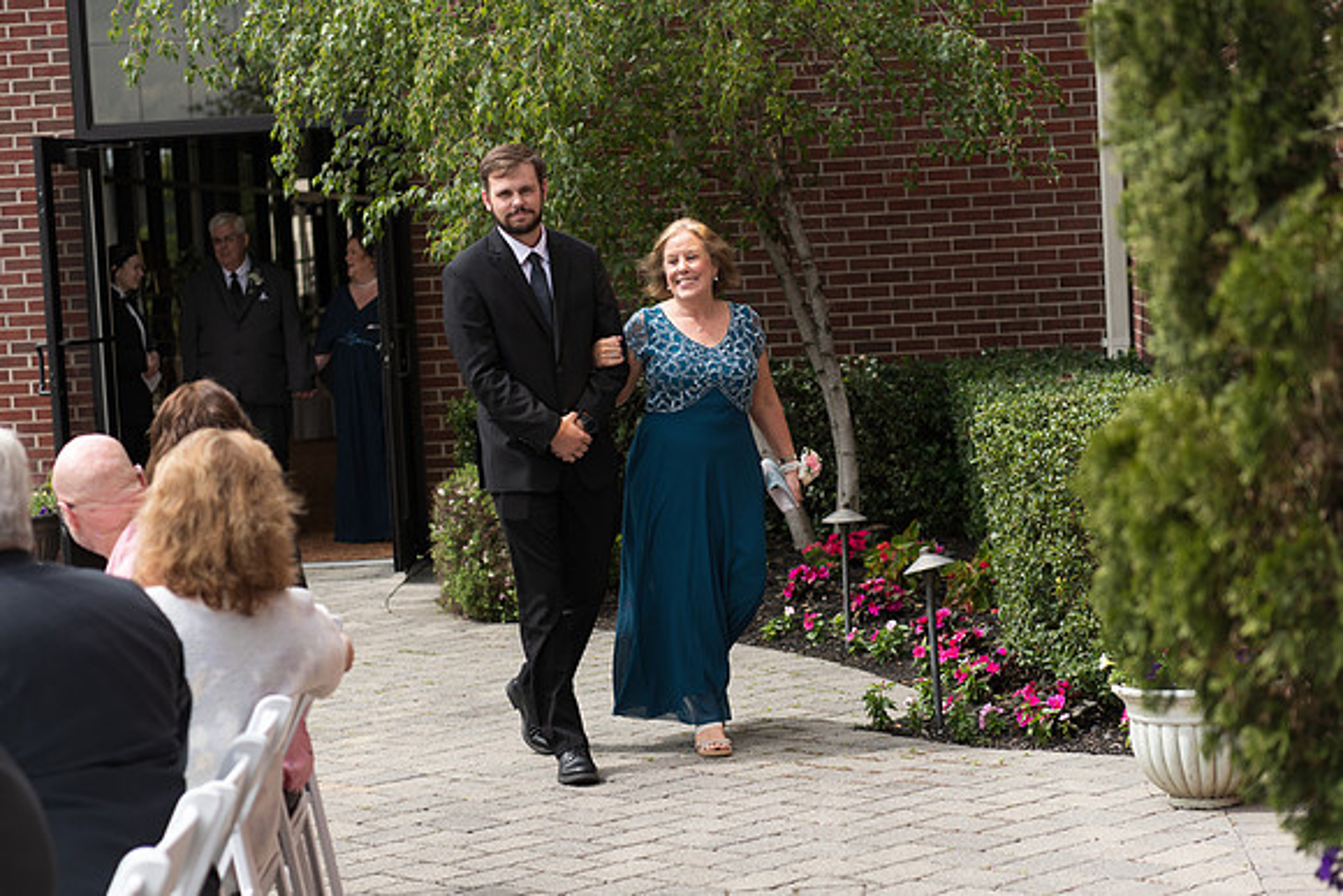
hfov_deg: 24.6
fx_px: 3081
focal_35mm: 83
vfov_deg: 16.5
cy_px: 528
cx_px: 672
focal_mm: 70
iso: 64
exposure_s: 1/640
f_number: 2.8
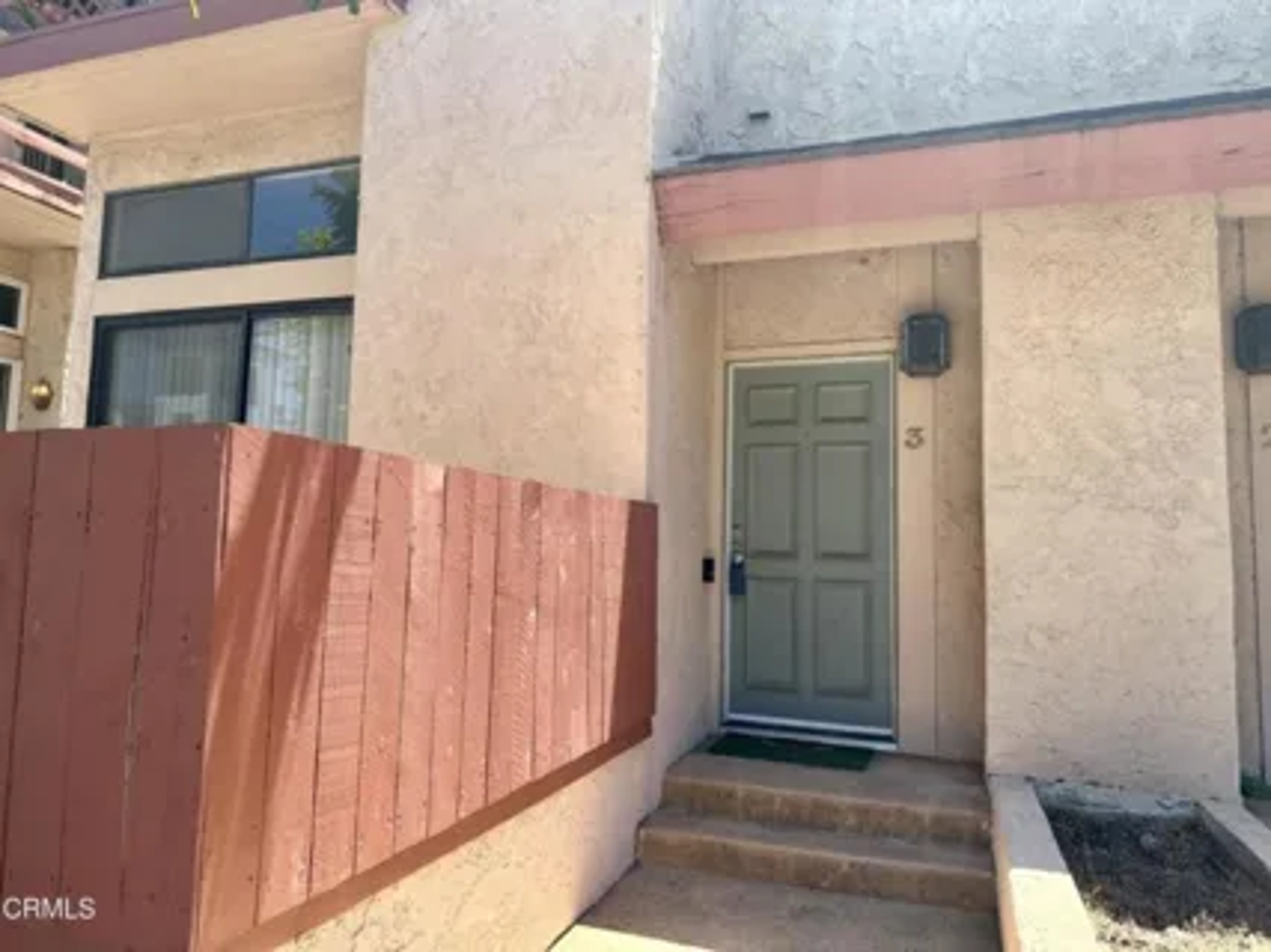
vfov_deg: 56.8
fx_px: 881
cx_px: 636
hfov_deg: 71.6
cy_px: 476
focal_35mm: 24
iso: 80
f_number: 1.78
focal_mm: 6.86
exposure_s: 1/1339
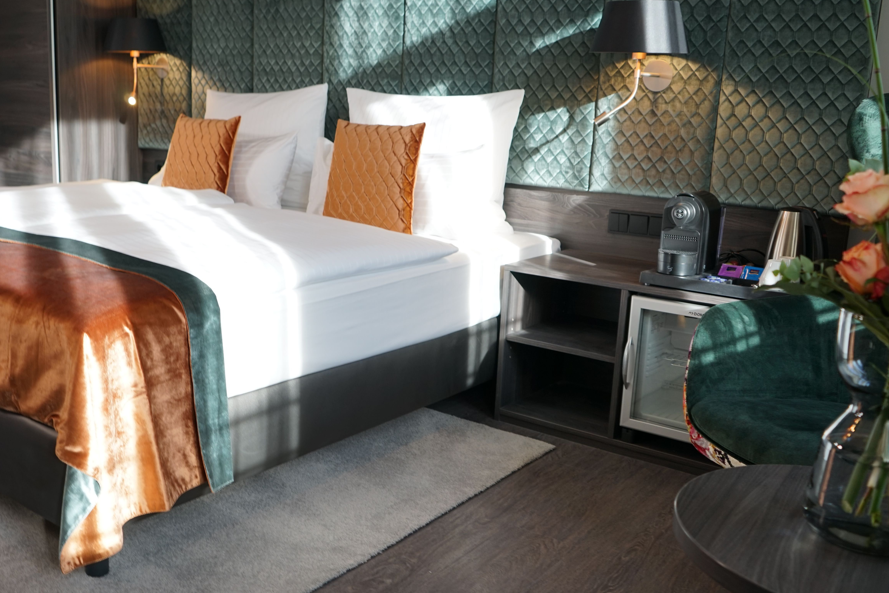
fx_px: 963
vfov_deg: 34.2
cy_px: 300
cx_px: 358
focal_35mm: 39
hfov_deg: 49.3
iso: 160
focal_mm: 30
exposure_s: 1/60
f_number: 4
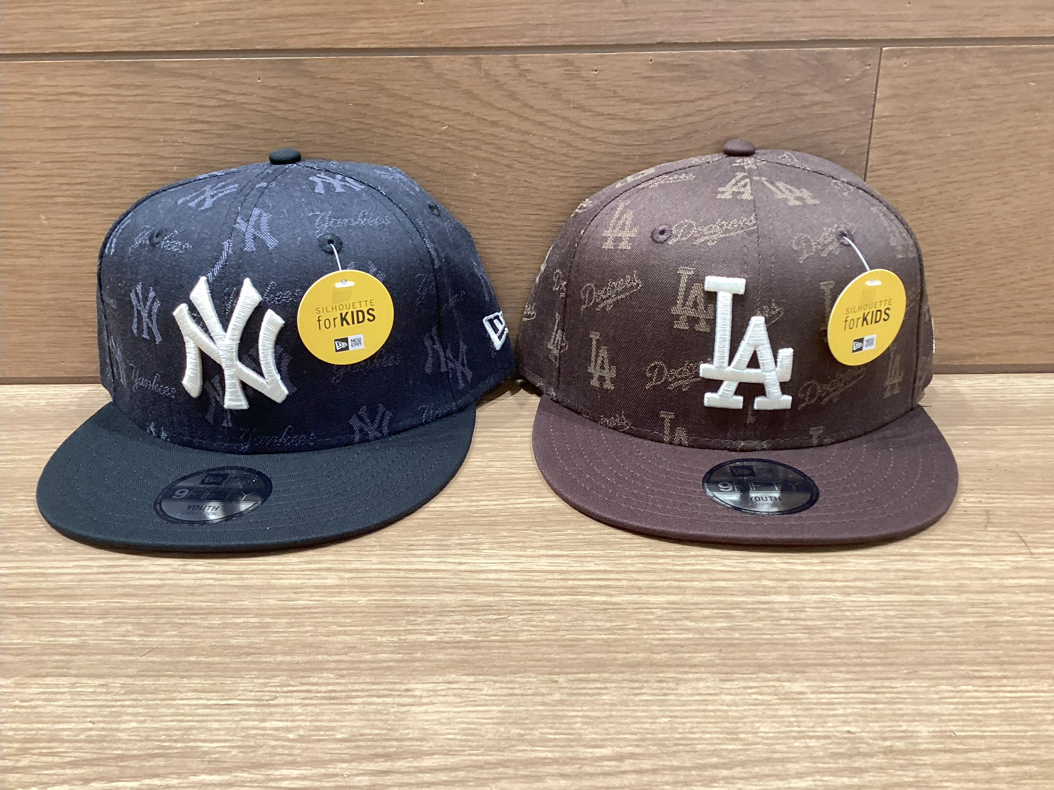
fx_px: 944
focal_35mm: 31
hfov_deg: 58.4
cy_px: 395
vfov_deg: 45.4
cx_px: 527
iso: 125
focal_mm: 3.3
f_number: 2.4
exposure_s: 1/50
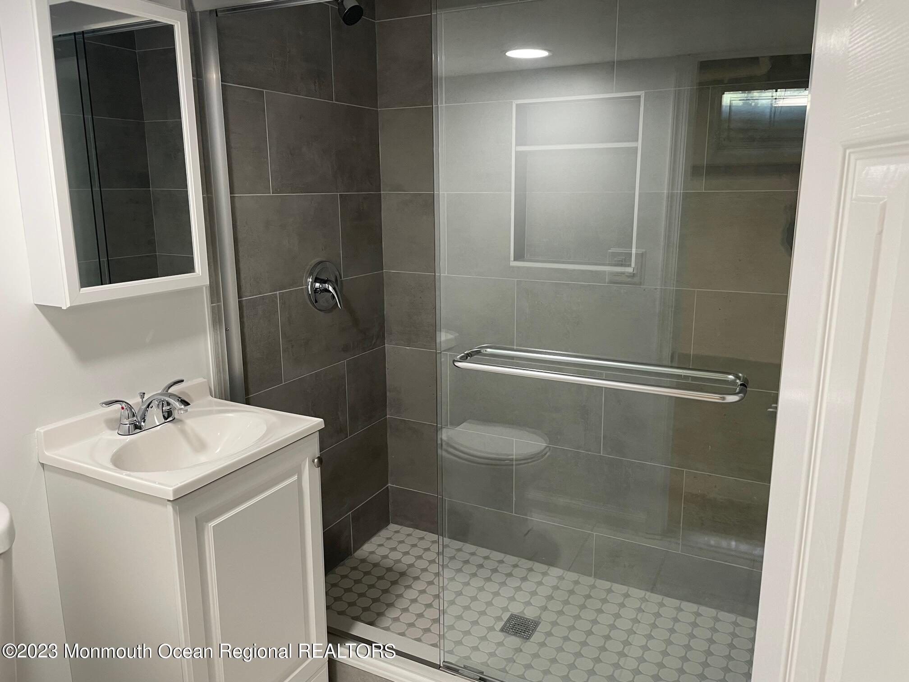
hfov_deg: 67.3
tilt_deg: -12.4
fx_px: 683
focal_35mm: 26
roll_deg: +0.6
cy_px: 341
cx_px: 454
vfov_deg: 53.1
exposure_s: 1/60
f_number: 1.6
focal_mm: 4.2
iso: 100
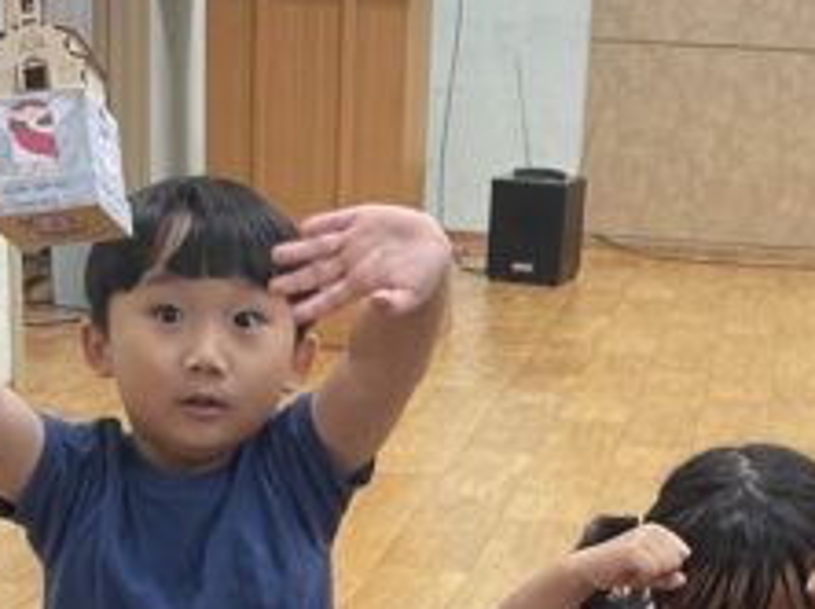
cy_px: 745
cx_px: 415
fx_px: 2117
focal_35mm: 90
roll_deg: -2.5
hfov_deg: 21.8
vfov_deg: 15.7
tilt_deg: -19.7
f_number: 1.6
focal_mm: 4.2
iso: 100
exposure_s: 1/60
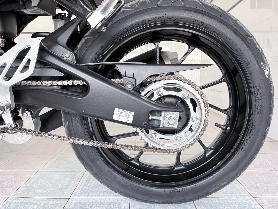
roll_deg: +0.6
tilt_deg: -6.4
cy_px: 104
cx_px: 139
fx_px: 209
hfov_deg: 67.3
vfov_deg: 53.1
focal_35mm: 26
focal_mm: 5.96
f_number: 1.6
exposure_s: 1/122
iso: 100
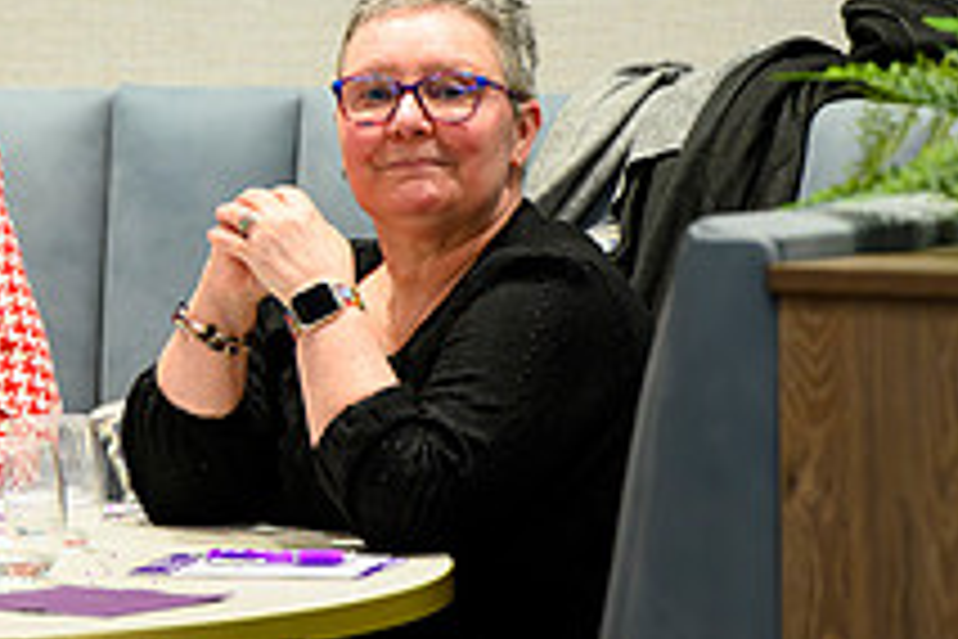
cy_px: 171
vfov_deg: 4.9
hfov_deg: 7.4
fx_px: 7424
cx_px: 108
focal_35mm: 279
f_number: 2.8
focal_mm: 98
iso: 2500
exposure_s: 1/200
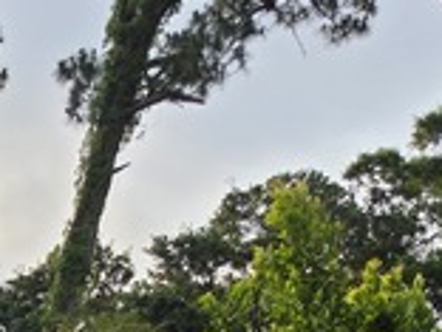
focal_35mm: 118
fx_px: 1507
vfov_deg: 10.8
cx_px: -456
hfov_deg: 14.0
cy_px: 775
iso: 50
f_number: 1.4
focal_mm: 6.5
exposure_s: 1/7939
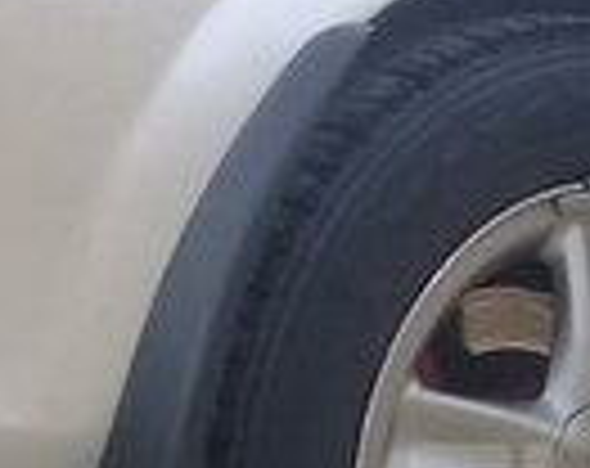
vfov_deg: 9.9
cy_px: 511
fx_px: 2664
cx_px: 869
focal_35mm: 153
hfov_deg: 12.1
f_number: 2.2
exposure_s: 1/122
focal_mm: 3.3
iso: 50
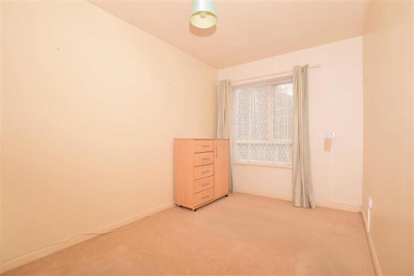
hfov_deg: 100.4
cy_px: 138
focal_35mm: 15
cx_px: 207
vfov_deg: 77.3
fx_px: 172
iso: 200
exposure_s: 1/200
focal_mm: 10
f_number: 7.1
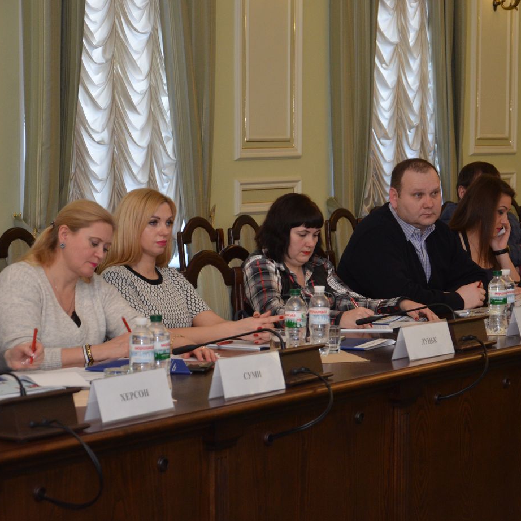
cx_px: 362
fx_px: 1907
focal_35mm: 112
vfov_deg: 15.6
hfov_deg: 15.5
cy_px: 261
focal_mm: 58
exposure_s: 1/160
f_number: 5
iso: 1250
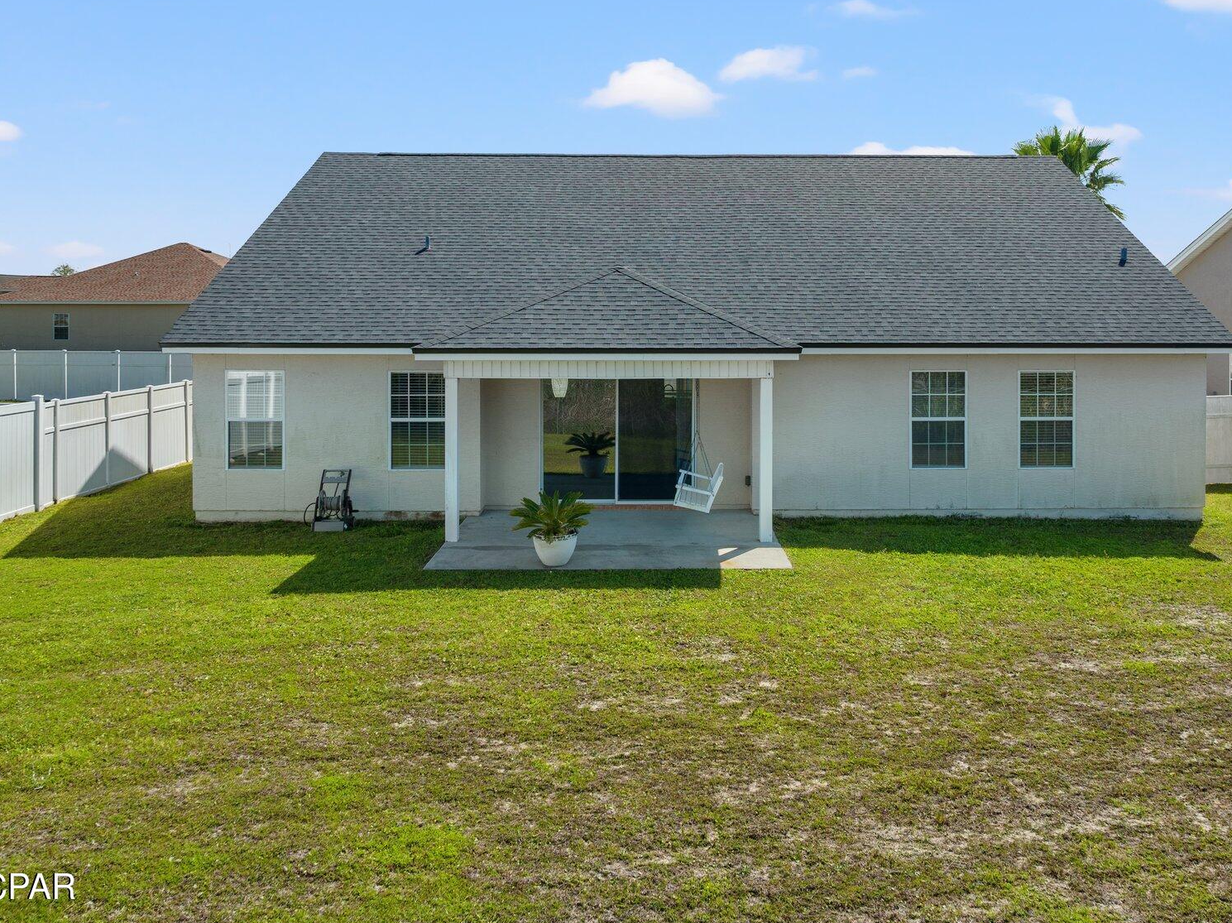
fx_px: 1174
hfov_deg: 55.1
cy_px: 309
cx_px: 713
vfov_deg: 42.3
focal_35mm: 33
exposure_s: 1/80
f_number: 4
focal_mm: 12.29
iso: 100
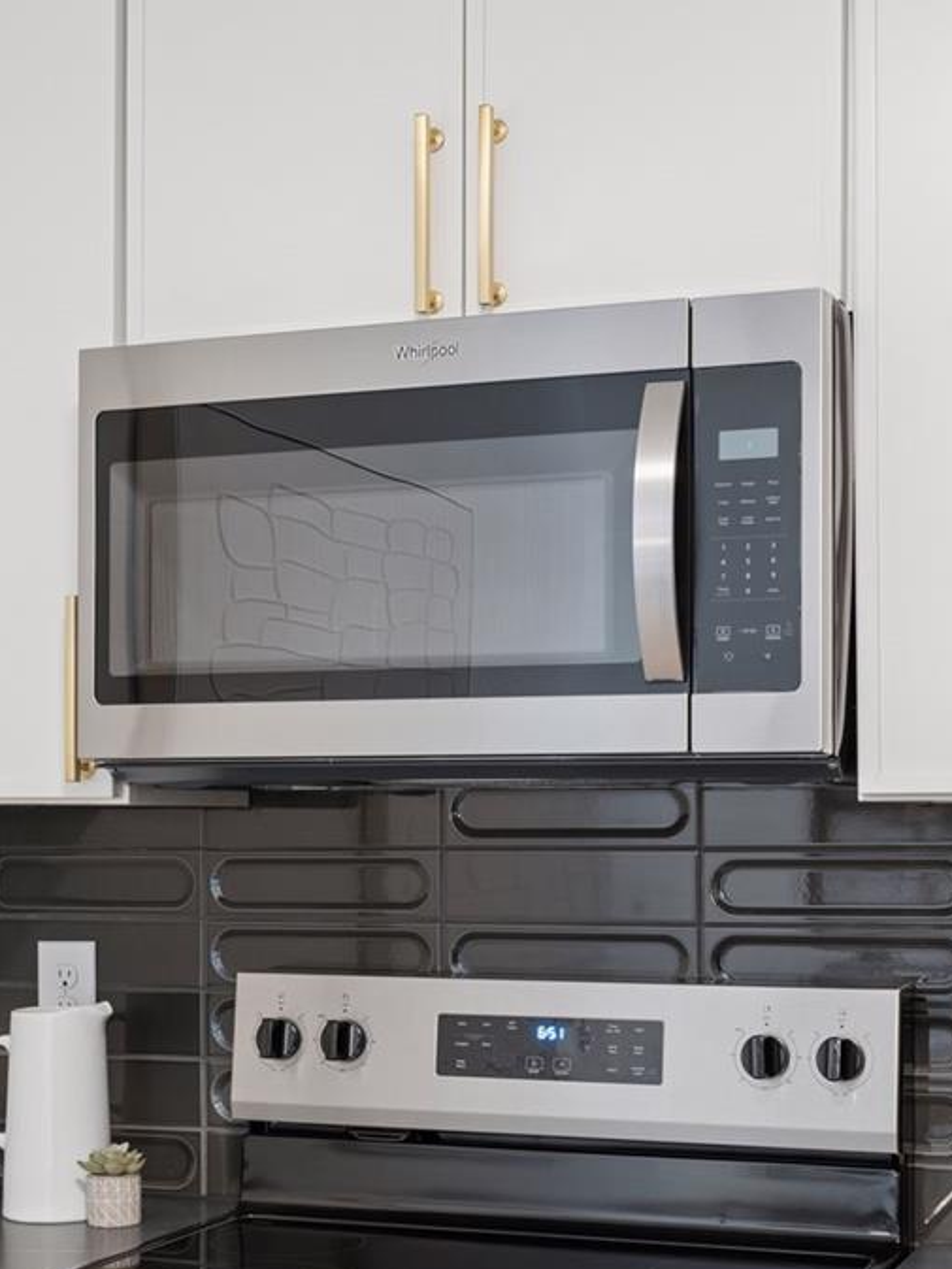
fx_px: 2199
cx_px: 479
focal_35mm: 60
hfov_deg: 24.4
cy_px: 769
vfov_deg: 32.1
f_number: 9
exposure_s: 1/5
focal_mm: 35
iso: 400
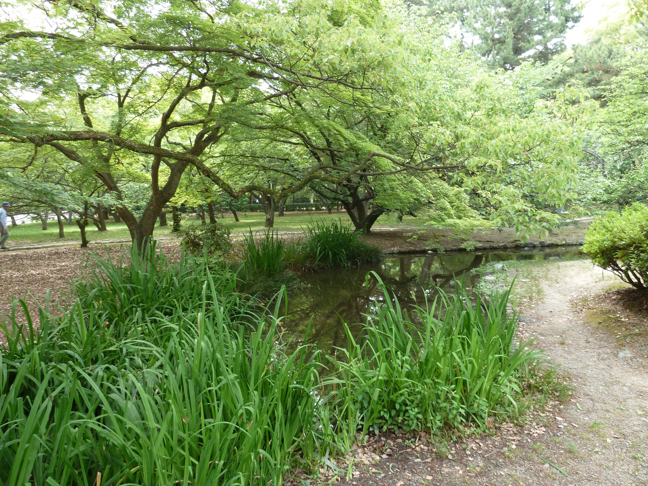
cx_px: 324
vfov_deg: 54.9
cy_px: 243
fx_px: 468
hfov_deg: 69.4
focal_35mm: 25
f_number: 3.3
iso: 80
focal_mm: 4.1
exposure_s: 1/50
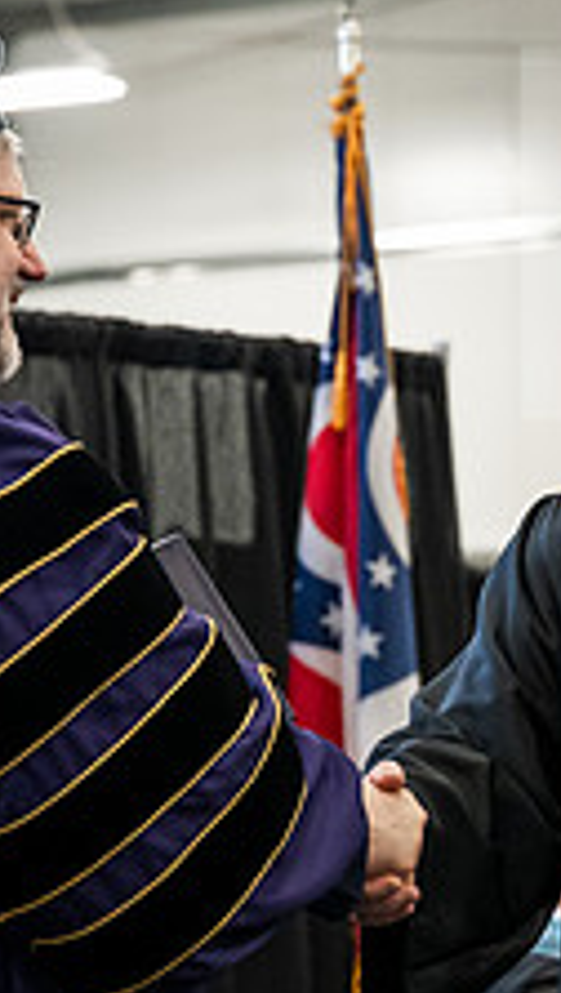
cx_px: 387
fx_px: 6167
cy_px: 586
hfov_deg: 5.2
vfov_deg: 9.2
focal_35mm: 234
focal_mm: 86
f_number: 4.5
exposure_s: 1/200
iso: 4000
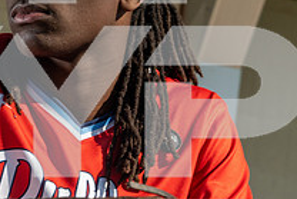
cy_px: 102
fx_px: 1222
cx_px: 117
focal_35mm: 148
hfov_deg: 13.9
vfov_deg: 9.3
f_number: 5
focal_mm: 53
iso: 500
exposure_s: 1/200
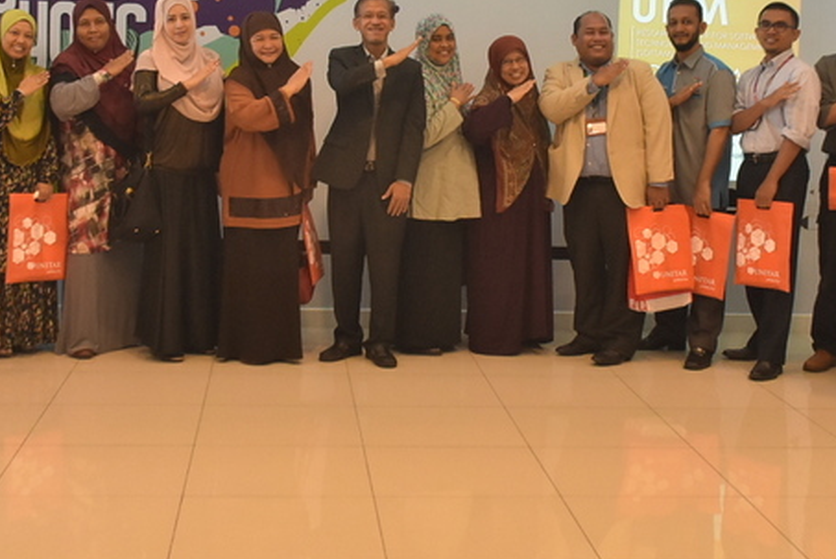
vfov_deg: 22.2
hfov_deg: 32.8
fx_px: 1418
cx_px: 397
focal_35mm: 61
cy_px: 163
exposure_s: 1/100
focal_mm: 18
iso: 2000
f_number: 7.1
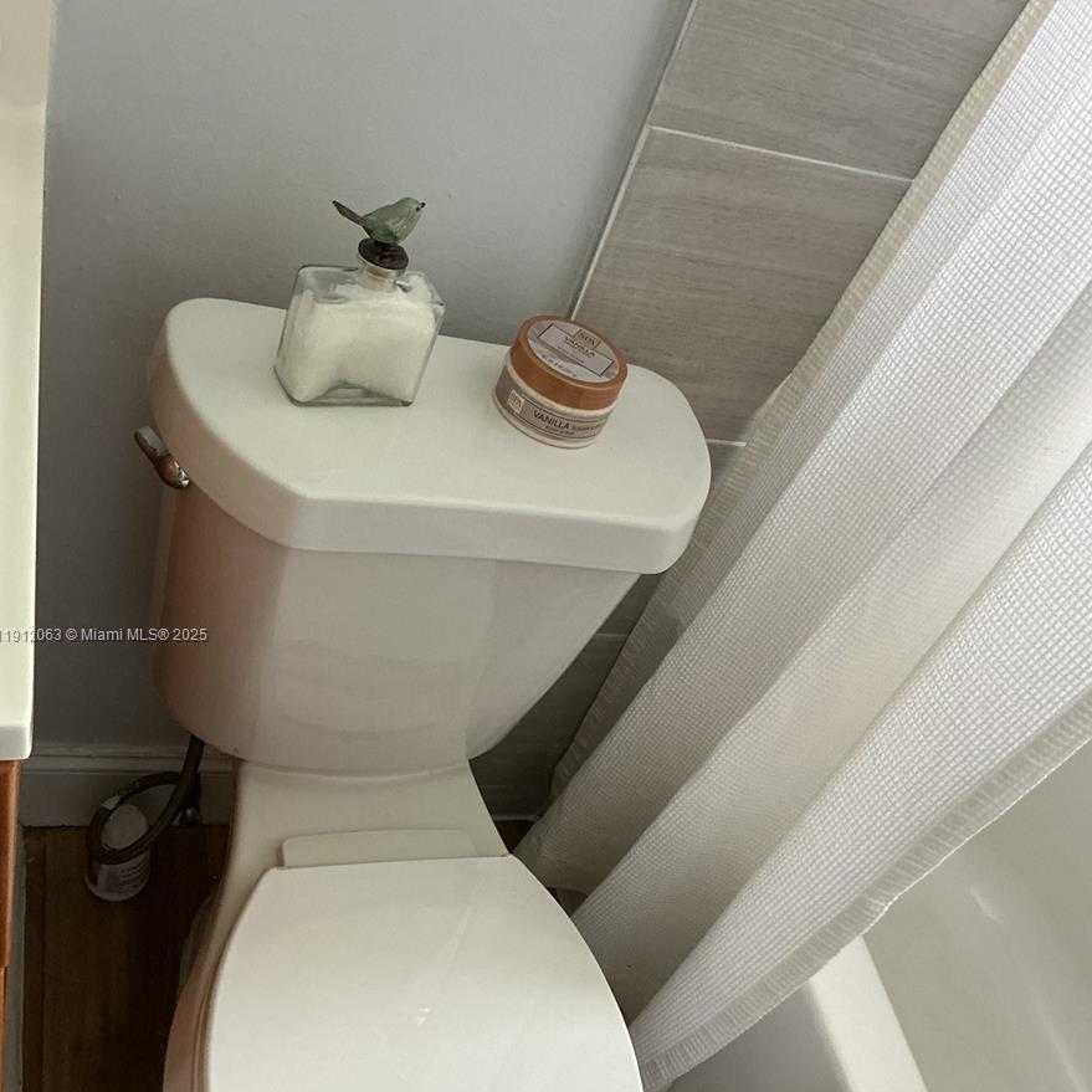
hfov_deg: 47.2
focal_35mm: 35
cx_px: 539
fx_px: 1249
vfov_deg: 47.0
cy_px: 636
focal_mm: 3
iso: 125
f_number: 1.8
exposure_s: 1/60
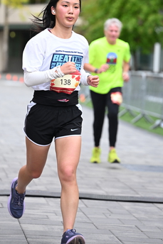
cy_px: 50
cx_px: 72
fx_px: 1142
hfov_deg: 8.2
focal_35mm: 168
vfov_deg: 12.2
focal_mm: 105
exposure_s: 1/1600
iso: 640
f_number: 2.8
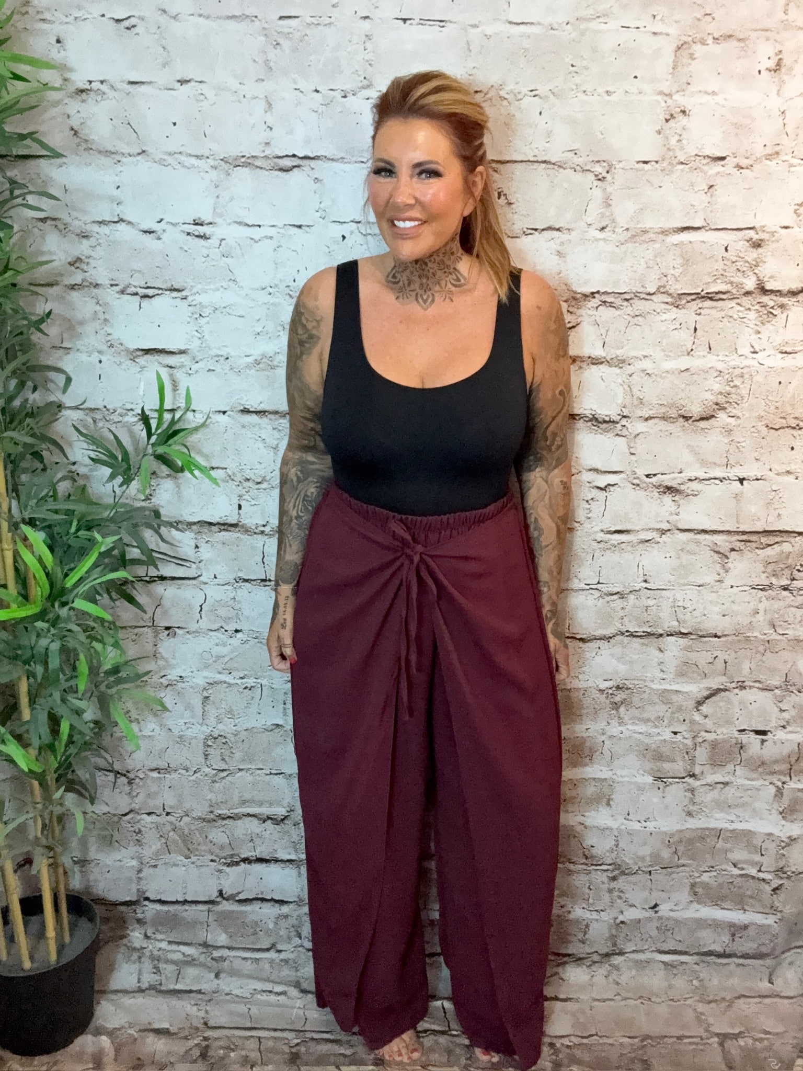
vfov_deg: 60.0
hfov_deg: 46.8
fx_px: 928
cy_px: 536
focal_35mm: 30
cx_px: 402
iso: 250
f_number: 1.9
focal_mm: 2.69
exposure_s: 1/33
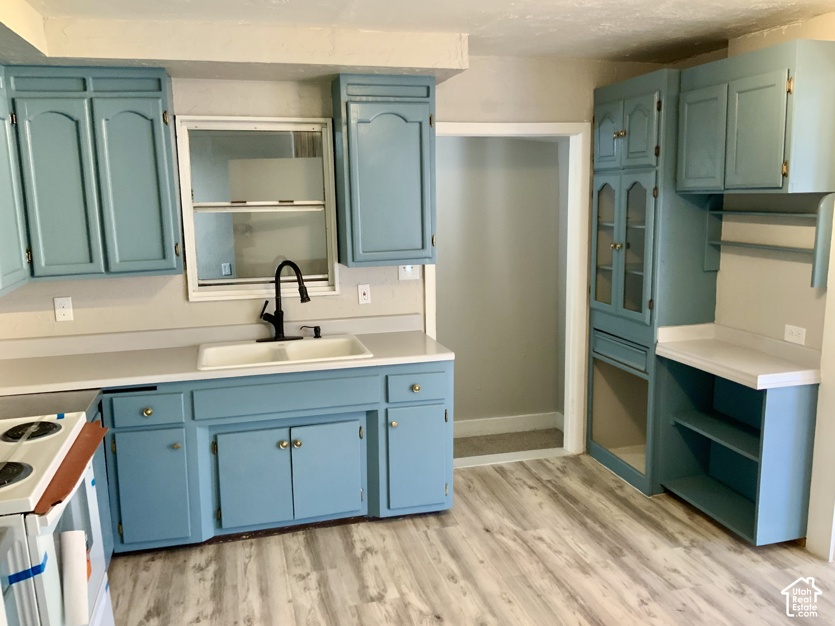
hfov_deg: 61.7
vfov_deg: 48.2
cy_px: 313
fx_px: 700
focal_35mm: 29
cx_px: 418
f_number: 1.8
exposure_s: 1/60
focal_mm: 3
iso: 160
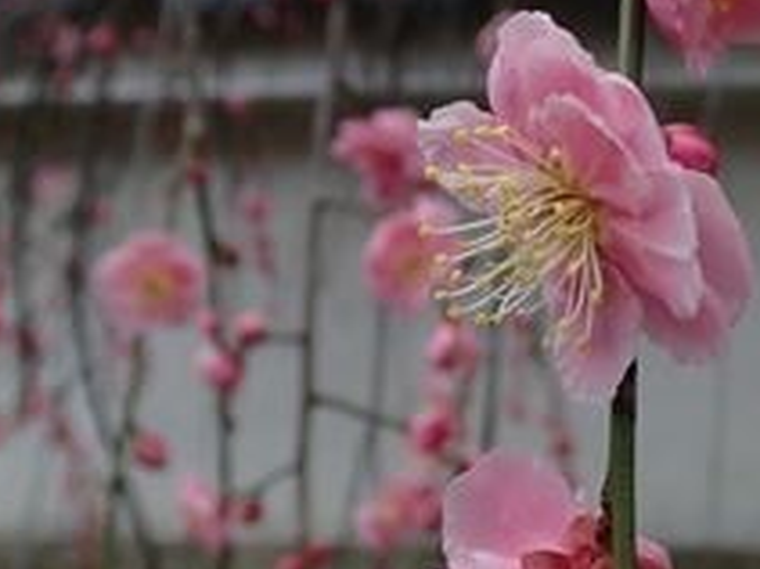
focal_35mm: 57
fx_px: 1251
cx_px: 620
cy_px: 263
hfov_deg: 32.8
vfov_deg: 25.6
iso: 100
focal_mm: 5.5
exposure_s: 1/160
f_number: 3.2
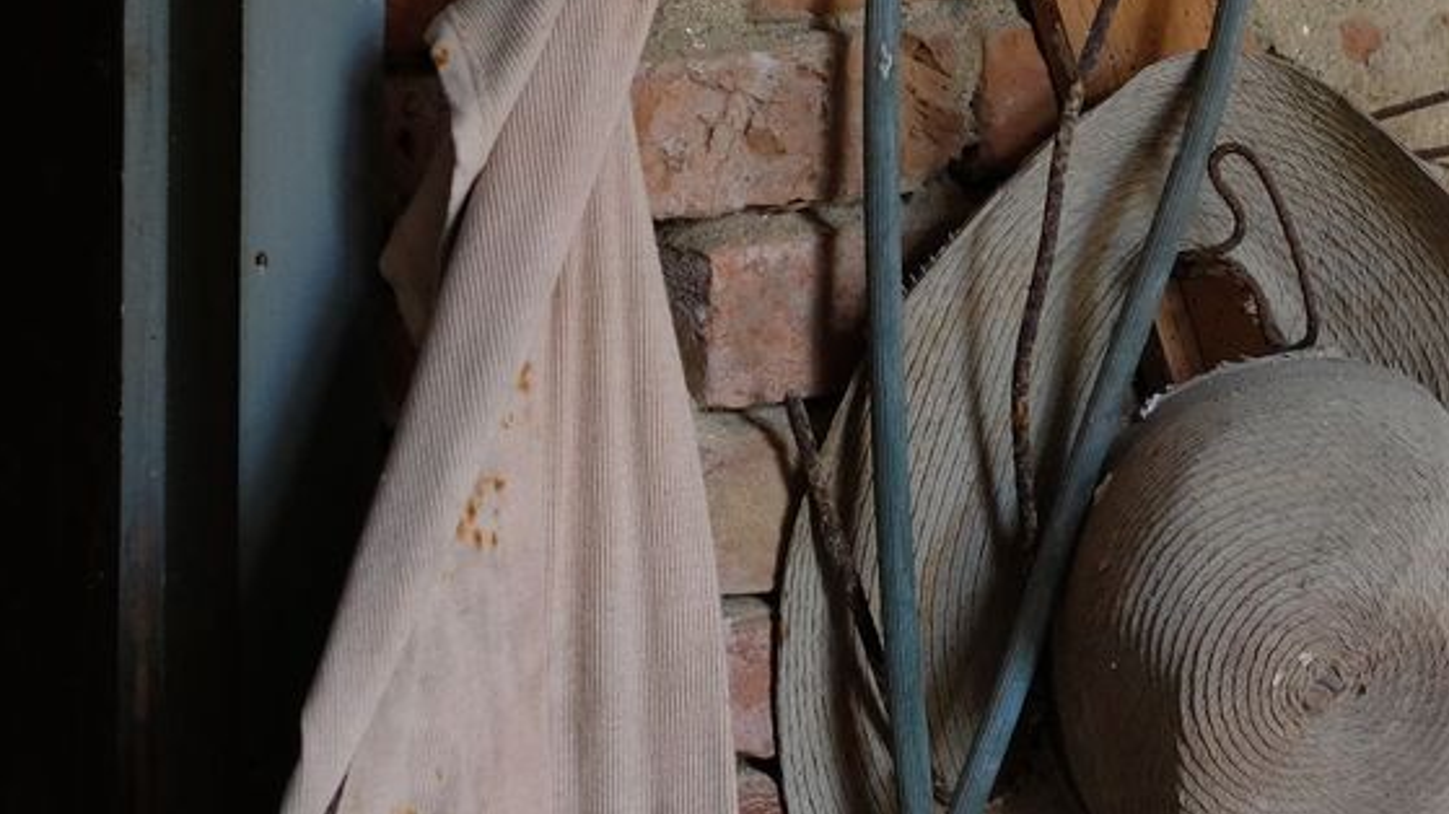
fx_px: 9794
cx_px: 1021
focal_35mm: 255
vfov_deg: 4.8
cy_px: 184
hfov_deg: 8.5
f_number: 2.8
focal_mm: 56
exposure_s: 1/200
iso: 800
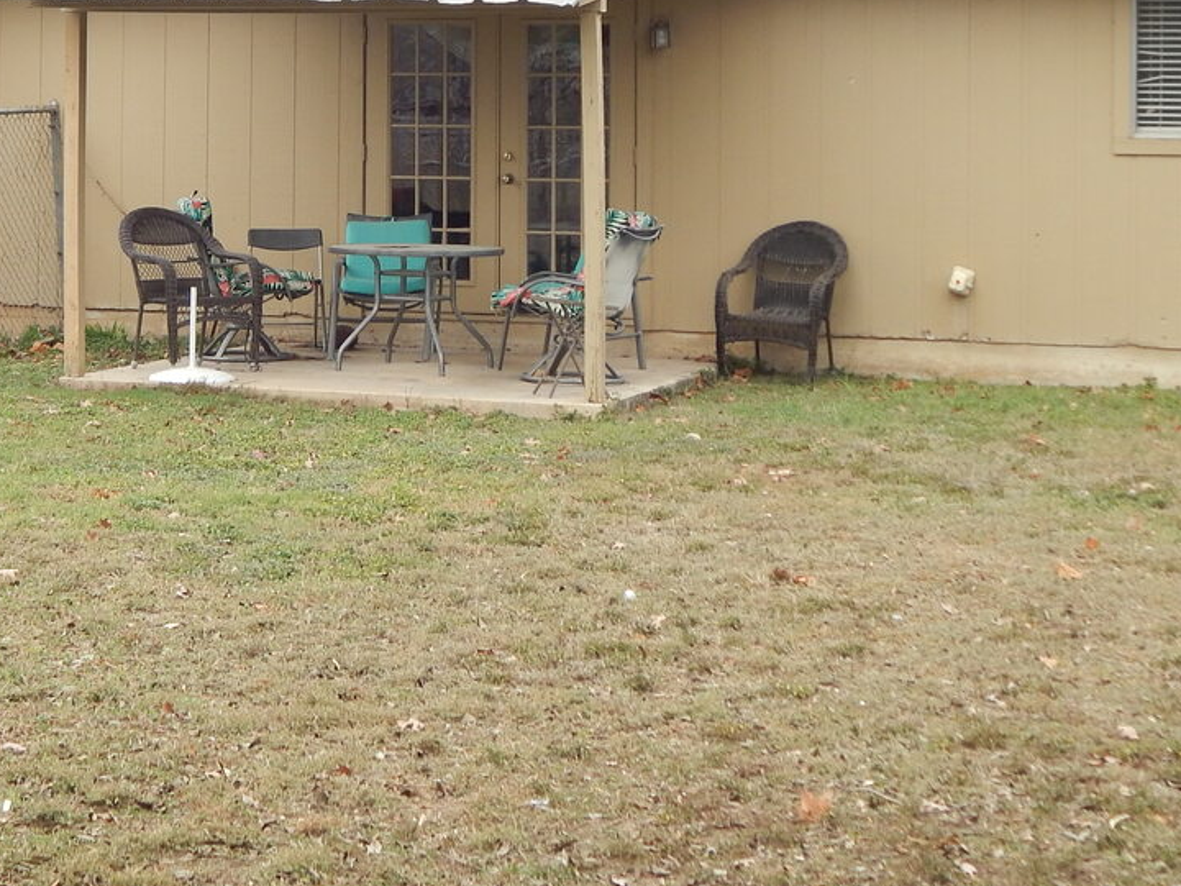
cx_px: 348
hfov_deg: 22.6
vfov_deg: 16.9
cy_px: 103
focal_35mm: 86
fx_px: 2934
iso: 125
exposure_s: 1/160
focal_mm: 7.7
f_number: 3.6
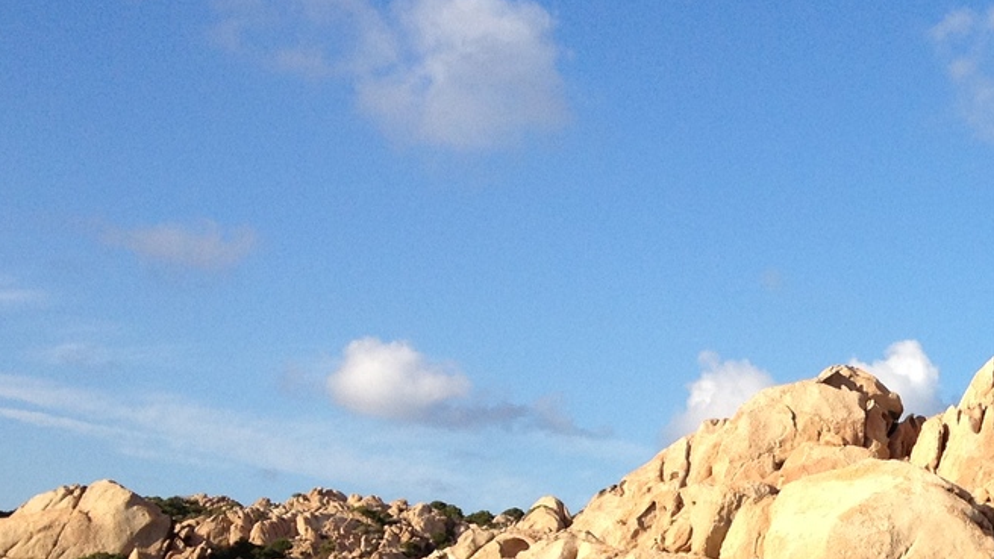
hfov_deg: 21.4
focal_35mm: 93
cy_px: 582
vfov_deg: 12.8
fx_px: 2451
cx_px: 1170
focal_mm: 4.28
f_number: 2.4
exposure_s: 1/1416
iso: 64
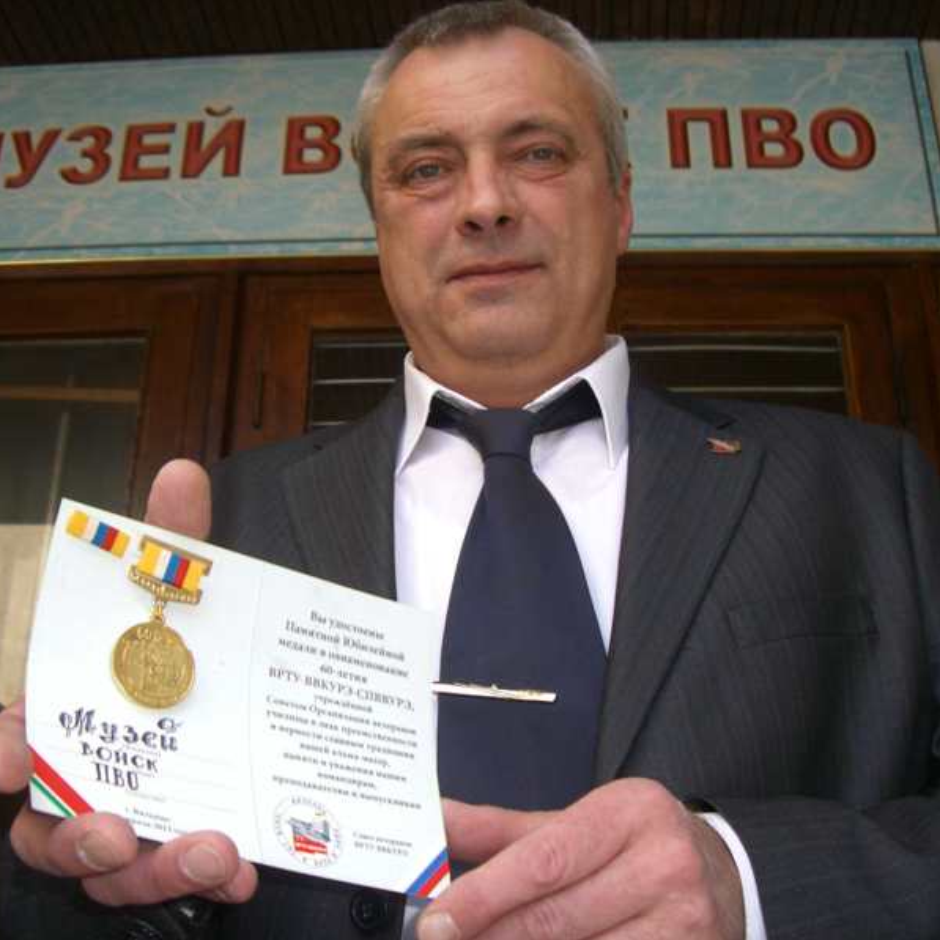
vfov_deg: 37.6
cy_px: 469
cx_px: 414
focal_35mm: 45
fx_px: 1383
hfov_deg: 37.5
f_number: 2.8
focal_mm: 7.9
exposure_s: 1/200
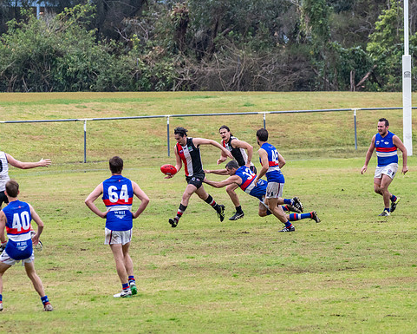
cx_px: 204
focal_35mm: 443
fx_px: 5468
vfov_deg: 3.5
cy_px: 167
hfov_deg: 4.4
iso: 1250
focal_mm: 260
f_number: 7.1
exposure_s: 1/2500
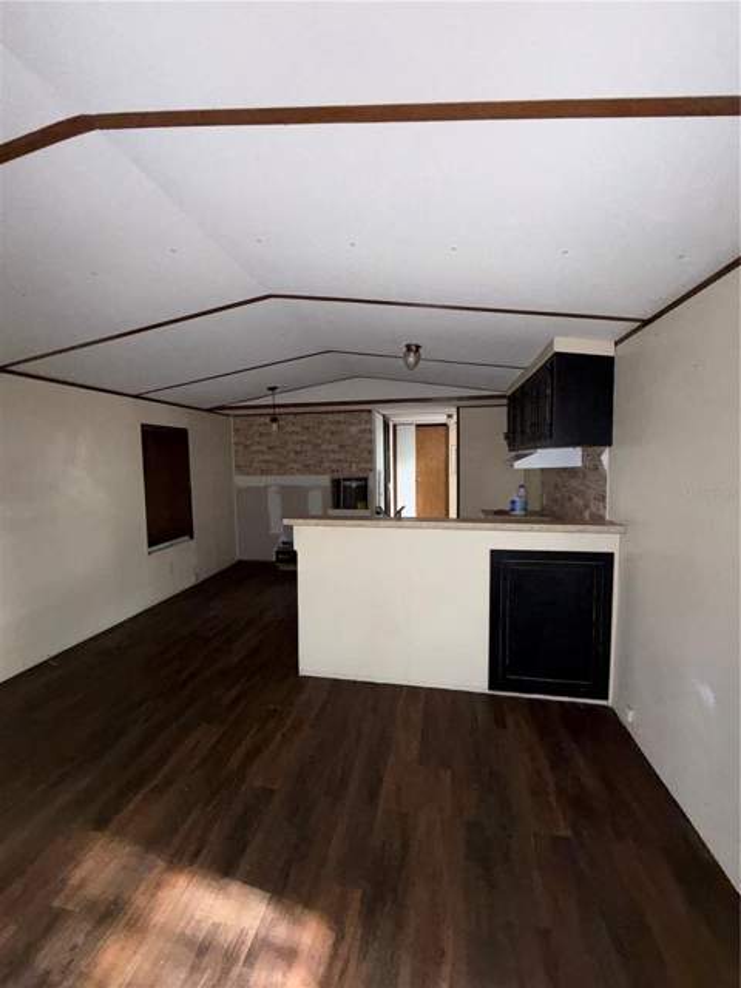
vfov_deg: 102.1
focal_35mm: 14
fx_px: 400
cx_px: 370
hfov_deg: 85.7
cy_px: 494
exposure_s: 1/39
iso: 320
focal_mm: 2.22
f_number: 2.2
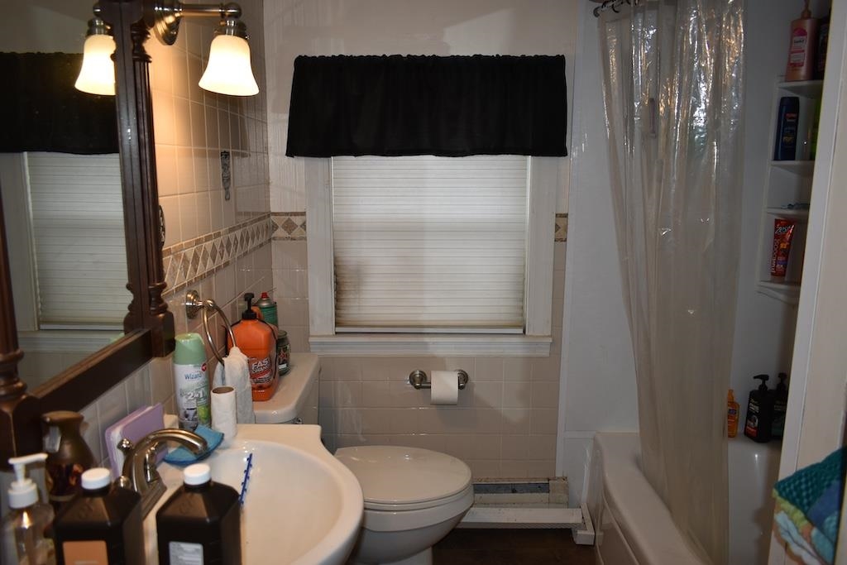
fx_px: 635
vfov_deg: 47.9
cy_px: 282
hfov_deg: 67.4
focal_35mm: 27
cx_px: 424
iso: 280
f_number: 3.5
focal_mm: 18
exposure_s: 1/160
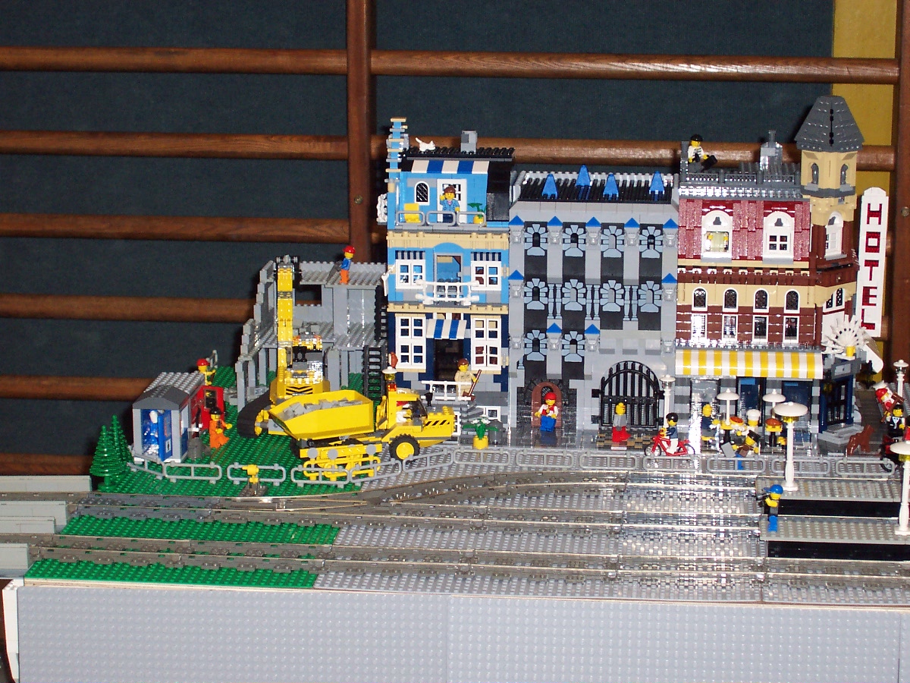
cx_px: 455
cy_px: 342
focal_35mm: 89
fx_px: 2340
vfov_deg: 16.6
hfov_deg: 22.0
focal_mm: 13.5
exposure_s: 1/90
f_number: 4.1
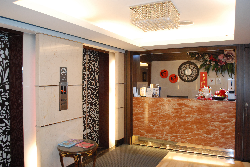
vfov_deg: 48.0
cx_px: 125
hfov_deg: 67.3
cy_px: 84
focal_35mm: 27
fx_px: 188
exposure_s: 1/60
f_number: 5.6
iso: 1600
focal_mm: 18
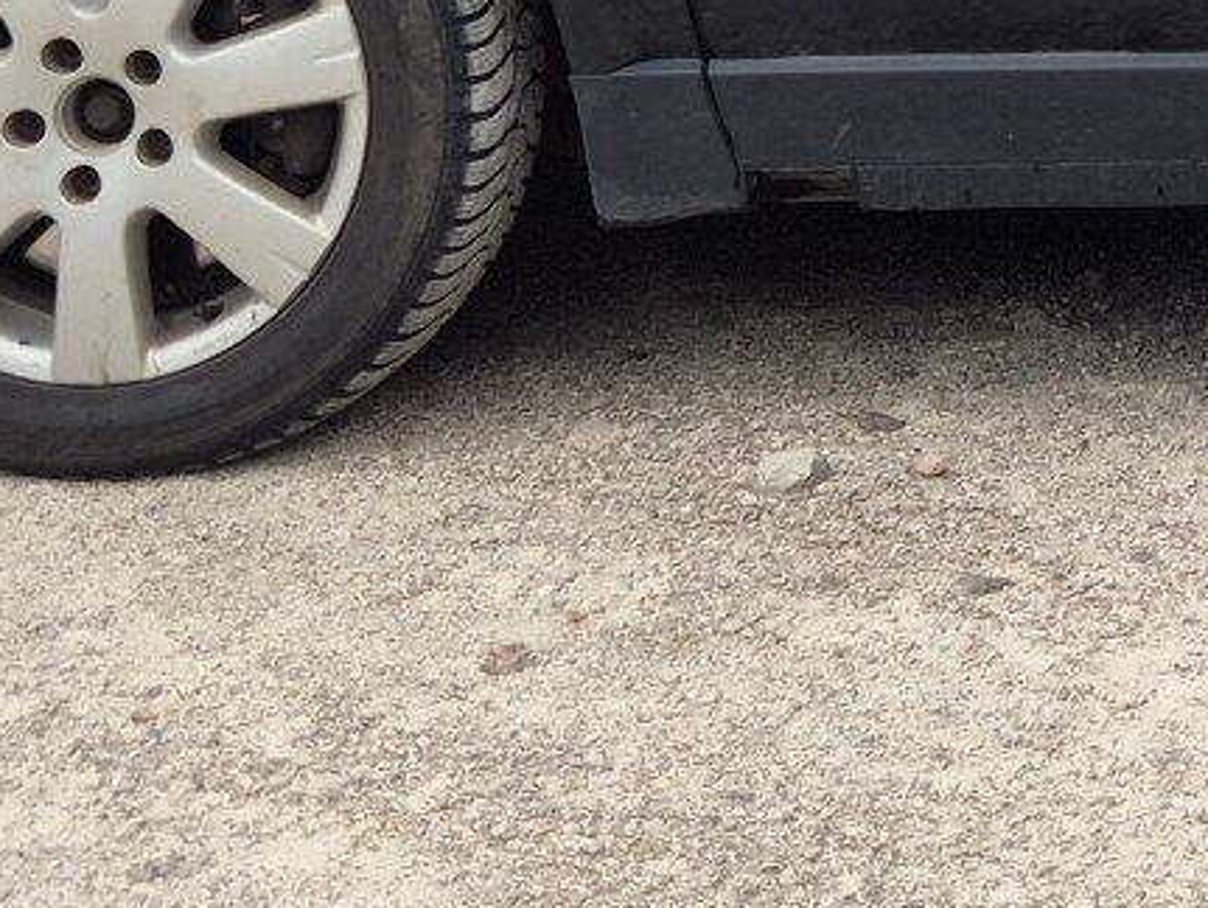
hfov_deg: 17.2
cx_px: 1780
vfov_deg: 13.0
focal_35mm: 104
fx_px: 3632
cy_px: -688
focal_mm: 5.4
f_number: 1.8
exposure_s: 1/1204
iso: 25
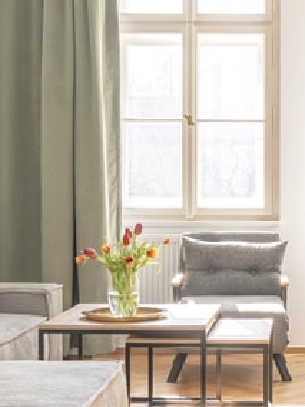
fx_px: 900
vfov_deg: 25.4
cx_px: 273
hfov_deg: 18.9
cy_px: 226
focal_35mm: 77
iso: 100
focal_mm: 16.8
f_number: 9
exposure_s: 1/100
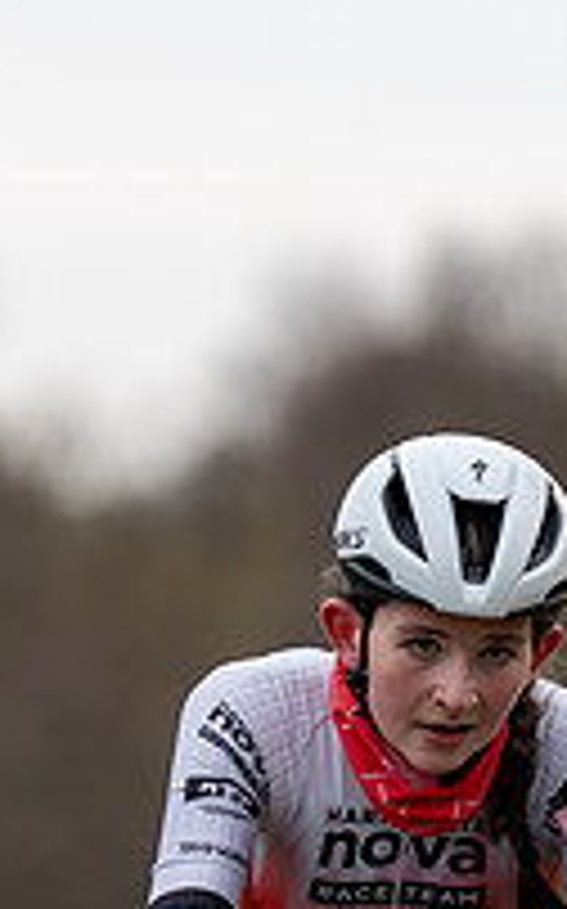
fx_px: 17356
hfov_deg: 1.9
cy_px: 798
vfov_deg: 3.0
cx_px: 454
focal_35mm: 701
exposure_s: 1/1000
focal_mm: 173
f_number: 3.2
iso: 500
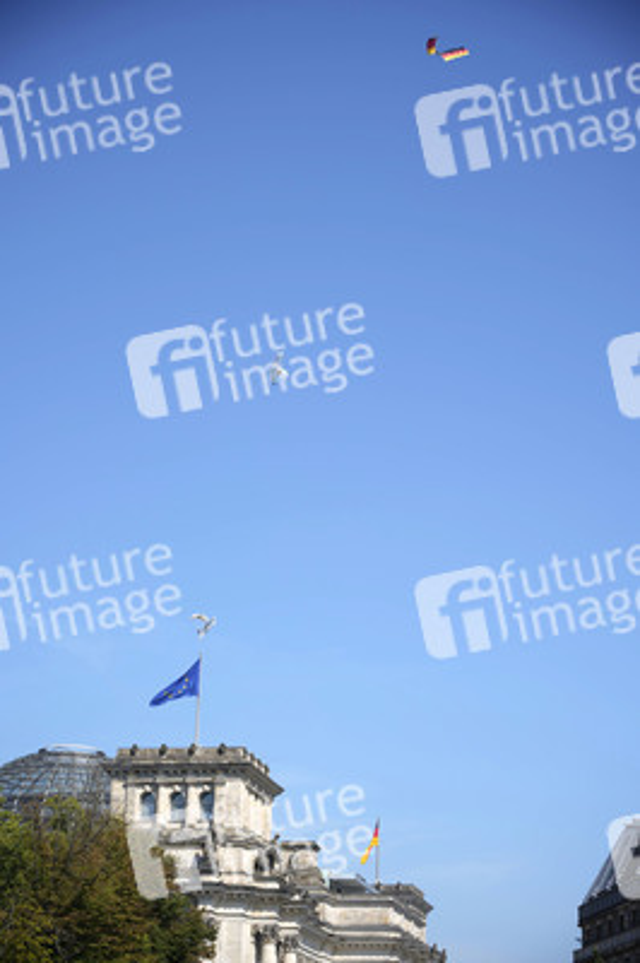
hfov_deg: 20.3
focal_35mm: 67
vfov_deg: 30.1
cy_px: 482
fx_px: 1790
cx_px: 320
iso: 64
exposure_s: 1/500
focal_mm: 67
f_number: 5.6
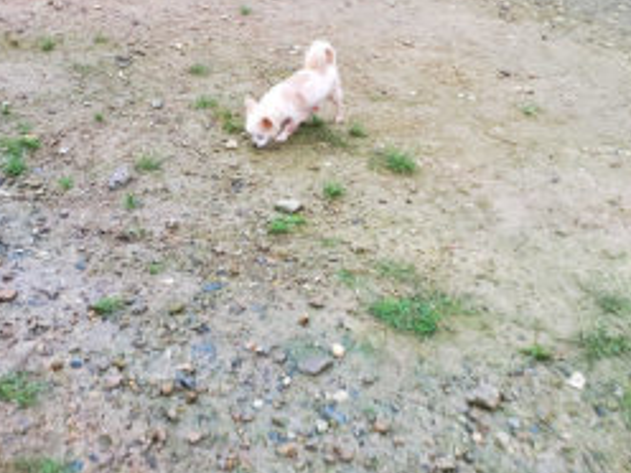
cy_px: 163
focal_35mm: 42
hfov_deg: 44.2
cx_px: 415
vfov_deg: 34.1
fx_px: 766
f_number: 2.4
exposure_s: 1/100
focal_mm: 4.3
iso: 200
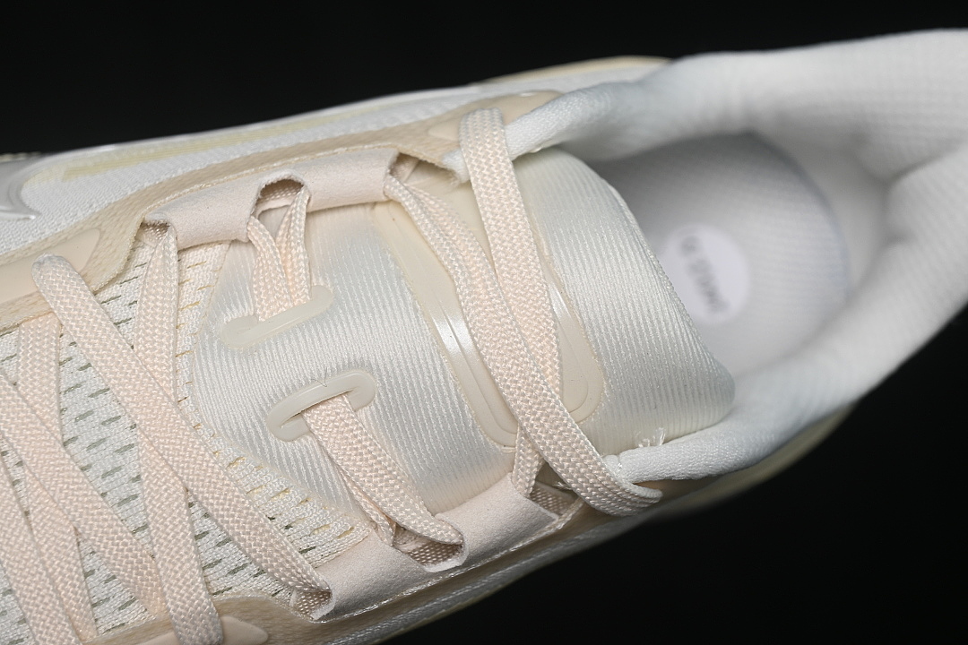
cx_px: 484
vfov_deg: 18.9
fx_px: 1936
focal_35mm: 72
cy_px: 322
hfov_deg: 28.1
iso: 160
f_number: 6.3
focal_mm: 48
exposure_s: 1/60
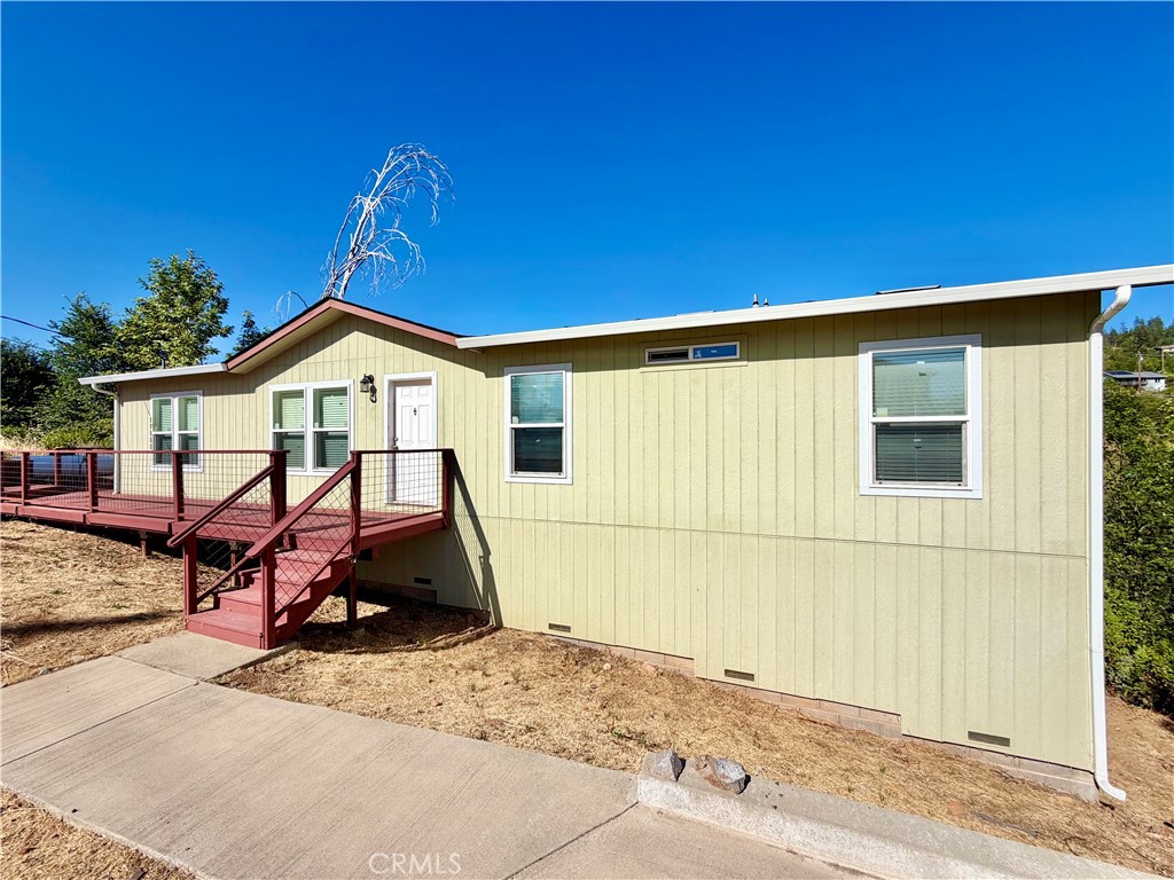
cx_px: 587
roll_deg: -0.5
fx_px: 475
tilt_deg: +1.0
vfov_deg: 85.7
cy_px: 440
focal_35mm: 14
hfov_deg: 102.1
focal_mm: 2.22
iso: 20
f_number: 2.2
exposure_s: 1/1613
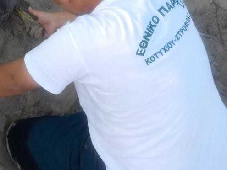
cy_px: 1
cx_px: 6
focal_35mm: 62
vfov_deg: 22.8
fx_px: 407
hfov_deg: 29.4
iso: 125
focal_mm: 4.1
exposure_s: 1/320
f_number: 3.3
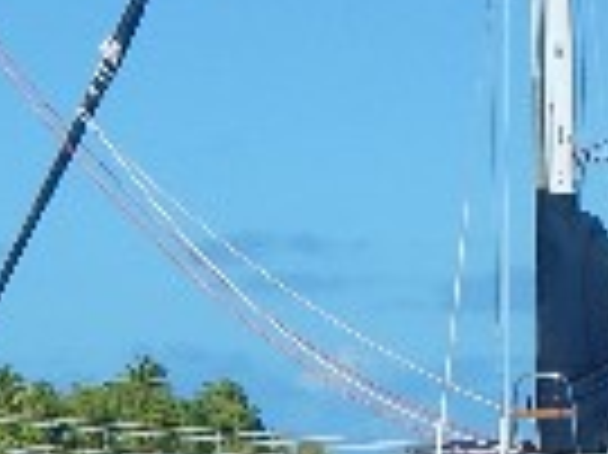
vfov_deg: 5.3
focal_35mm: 279
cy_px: -148
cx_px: 302
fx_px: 4896
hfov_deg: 7.1
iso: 125
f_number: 4.1
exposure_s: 1/1500
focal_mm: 8.4
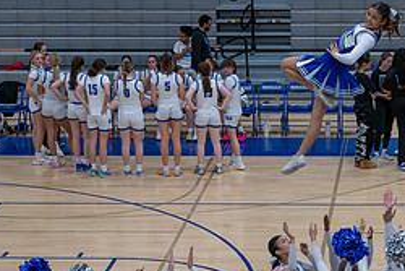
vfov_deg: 9.9
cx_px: 369
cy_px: 242
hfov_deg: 14.7
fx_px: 1553
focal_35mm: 138
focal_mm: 42
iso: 9000
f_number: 6.3
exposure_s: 1/500
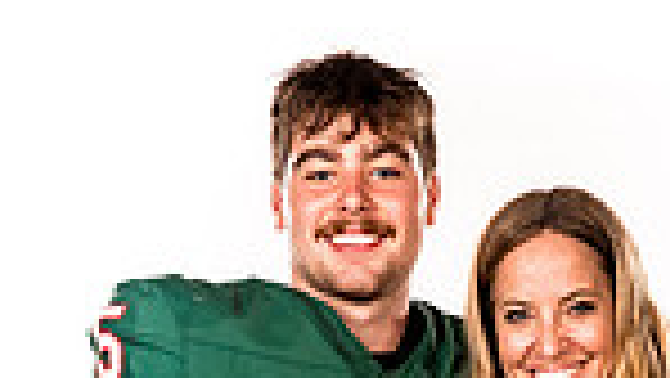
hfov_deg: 12.4
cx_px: 400
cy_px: 896
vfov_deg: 6.6
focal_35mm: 174
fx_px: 3093
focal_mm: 55
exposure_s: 1/400
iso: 800
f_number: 8
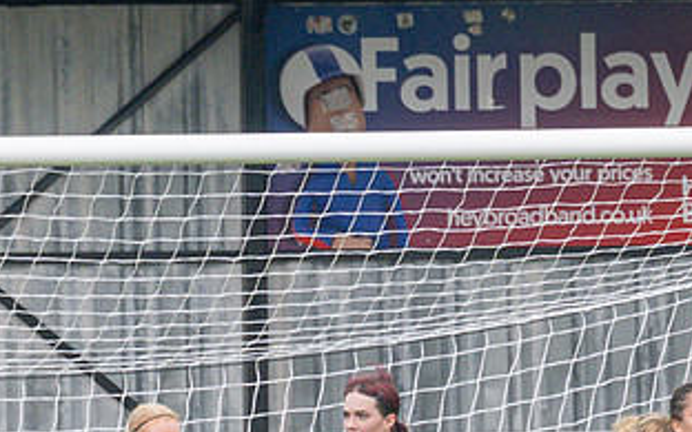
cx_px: 990
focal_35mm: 1755
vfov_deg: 0.7
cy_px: 306
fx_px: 33098
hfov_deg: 1.2
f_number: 4
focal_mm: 300
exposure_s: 1/1000
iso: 640
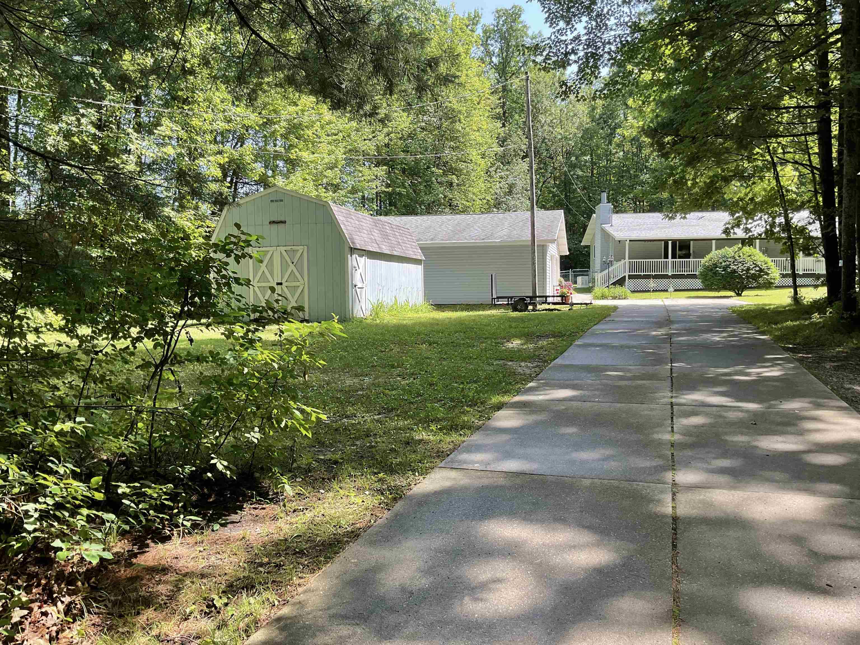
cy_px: 322
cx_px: 430
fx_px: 720
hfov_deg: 61.7
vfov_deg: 48.2
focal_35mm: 29
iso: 16
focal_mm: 3
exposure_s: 1/209
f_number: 1.8
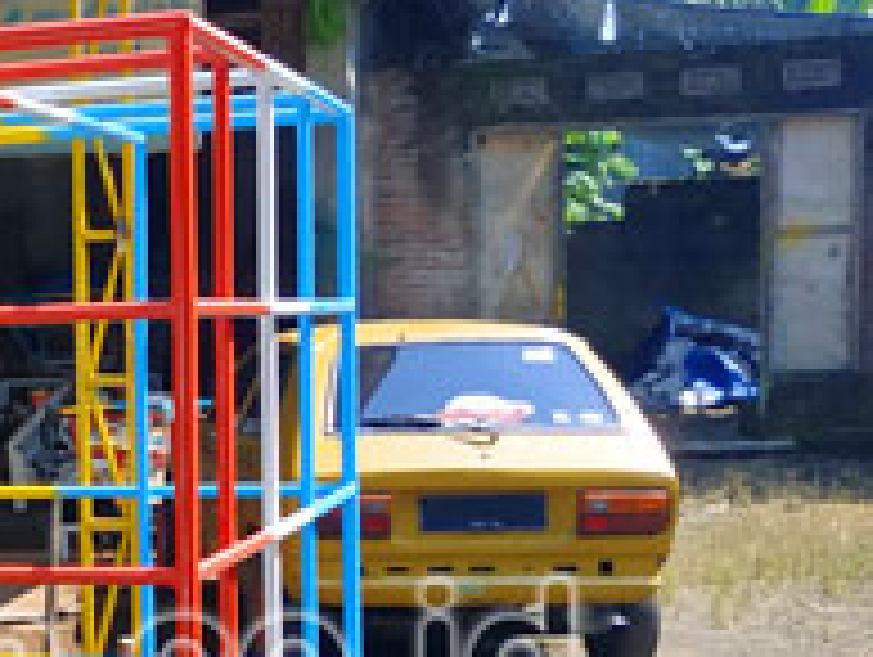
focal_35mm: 79
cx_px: -148
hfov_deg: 22.9
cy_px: 522
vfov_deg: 18.5
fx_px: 1995
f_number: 1.9
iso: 250
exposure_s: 1/1629
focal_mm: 3.94
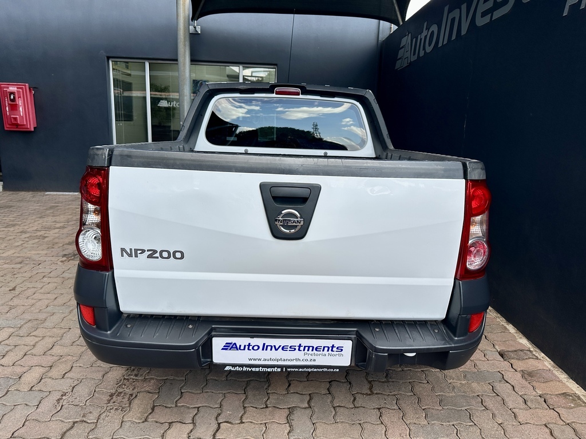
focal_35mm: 24
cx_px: 293
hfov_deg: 71.6
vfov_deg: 56.8
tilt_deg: -13.1
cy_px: 220
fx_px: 406
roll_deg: -2.3
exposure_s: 1/1212
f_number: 1.78
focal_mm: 6.86
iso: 80
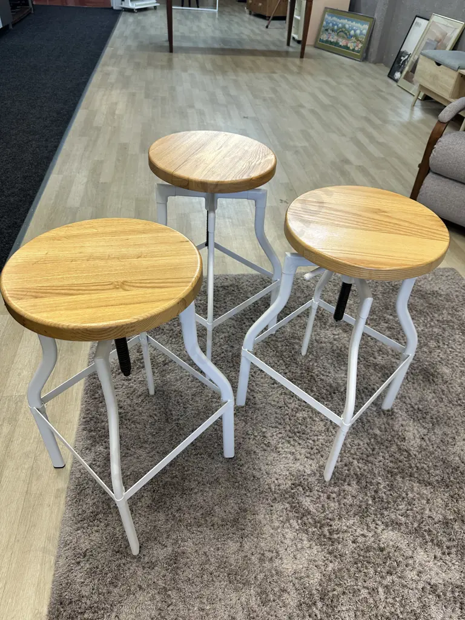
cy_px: 310
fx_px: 430
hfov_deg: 56.8
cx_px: 232
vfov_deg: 71.6
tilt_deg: -40.3
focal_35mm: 24
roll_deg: -4.0
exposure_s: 1/100
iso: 125
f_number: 1.78
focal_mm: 6.86
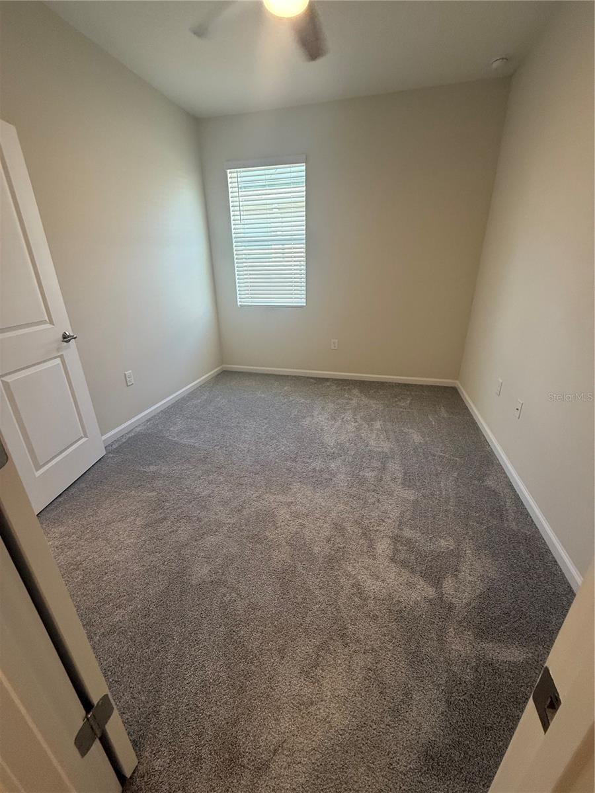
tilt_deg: -21.4
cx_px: 298
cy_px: 396
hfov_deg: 85.7
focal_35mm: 14
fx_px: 321
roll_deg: +0.6
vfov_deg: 102.1
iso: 250
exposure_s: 1/120
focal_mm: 2.22
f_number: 2.2
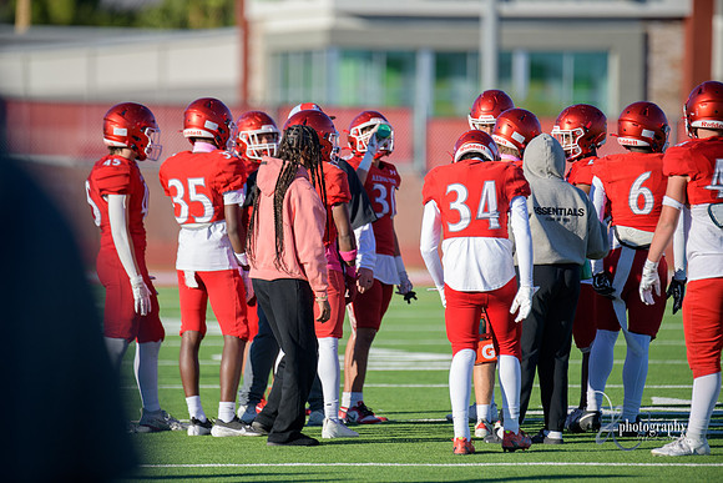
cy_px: 242
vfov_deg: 4.6
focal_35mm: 300
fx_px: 6026
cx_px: 362
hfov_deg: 6.9
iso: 400
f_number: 2.8
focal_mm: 300
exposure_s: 1/4000
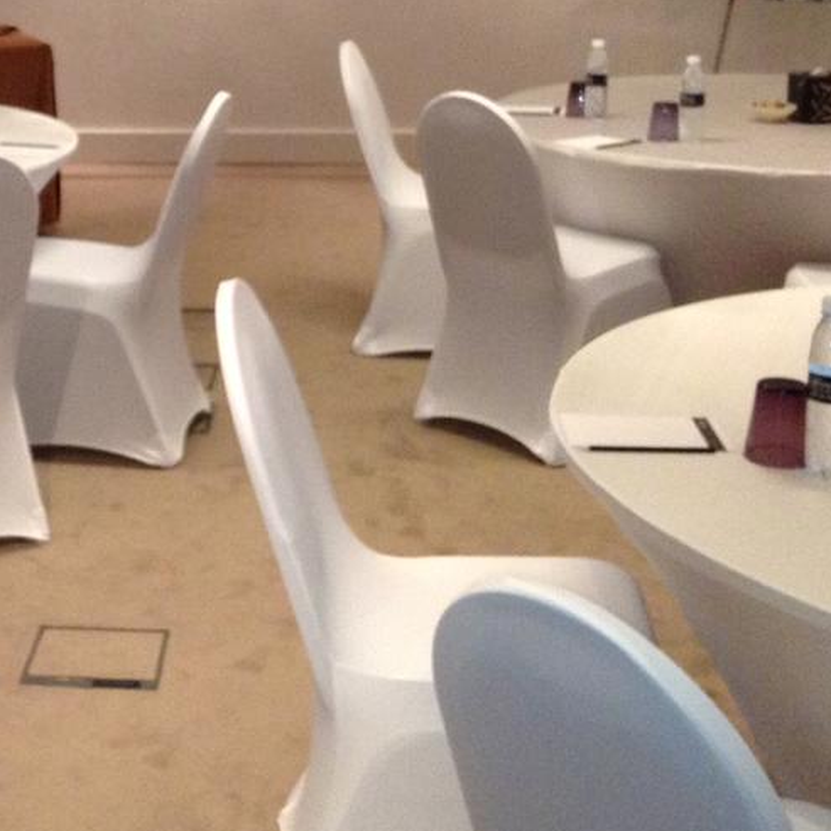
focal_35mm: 69
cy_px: 160
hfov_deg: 24.5
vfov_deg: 24.6
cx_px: 145
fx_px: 1874
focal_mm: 3.3
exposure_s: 1/24
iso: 200
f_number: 2.4
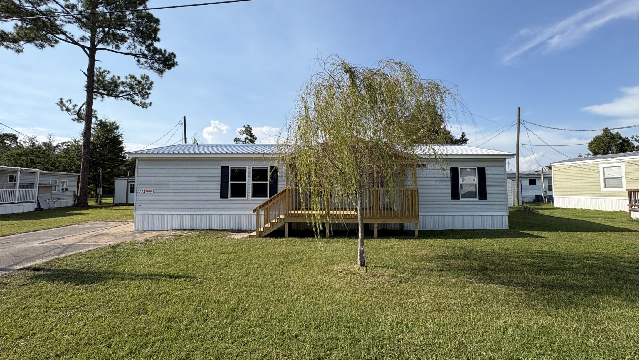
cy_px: 168
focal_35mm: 17
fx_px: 288
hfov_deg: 95.9
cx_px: 319
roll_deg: +0.1
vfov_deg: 63.9
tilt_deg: +5.0
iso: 50
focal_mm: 2.22
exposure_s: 1/1672
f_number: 2.2
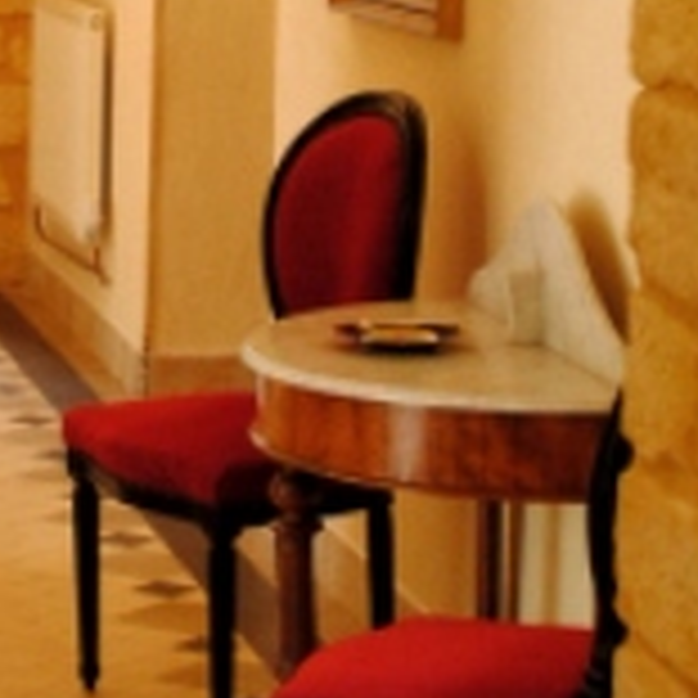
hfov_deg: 11.7
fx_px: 3376
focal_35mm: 148
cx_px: 92
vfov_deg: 11.8
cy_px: 140
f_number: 3.5
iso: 400
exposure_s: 1/40
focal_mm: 18
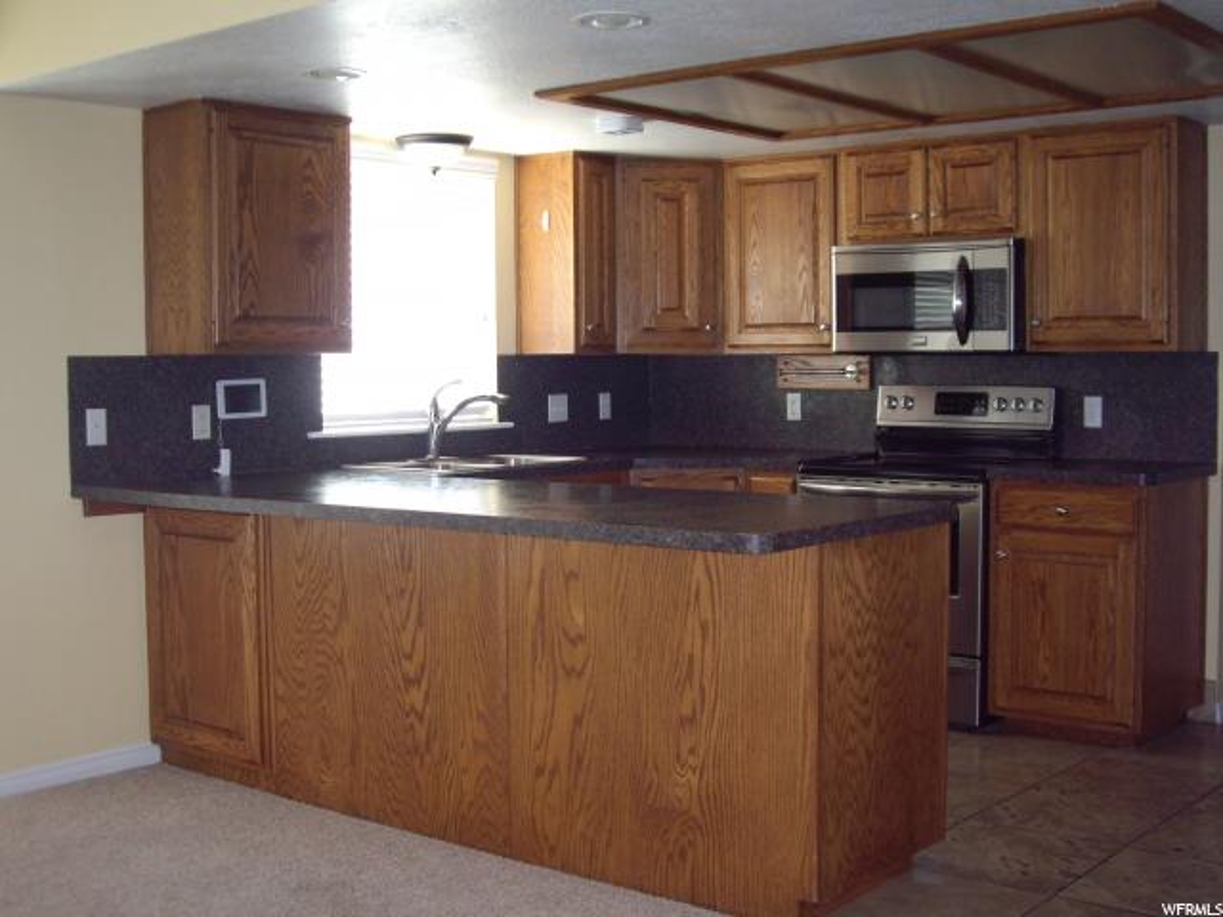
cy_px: 458
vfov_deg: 30.9
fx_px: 1661
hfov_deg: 40.4
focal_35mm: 47
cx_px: 612
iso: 200
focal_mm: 7.6
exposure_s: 1/50
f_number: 3
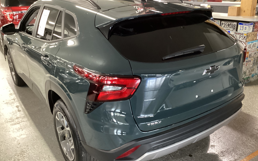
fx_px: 232
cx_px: 129
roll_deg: +0.3
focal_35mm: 33
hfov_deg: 58.1
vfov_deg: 38.3
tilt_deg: -25.3
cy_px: 86
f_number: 2.4
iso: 400
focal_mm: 3.3
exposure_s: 1/25
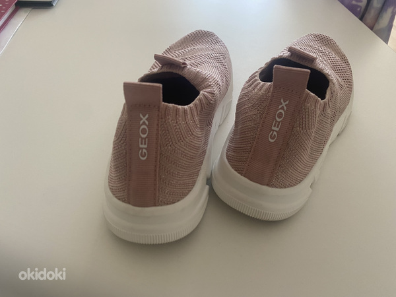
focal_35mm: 26
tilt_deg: -44.6
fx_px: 297
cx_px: 198
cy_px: 148
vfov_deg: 53.1
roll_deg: -3.5
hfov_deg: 67.3
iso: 125
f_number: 1.8
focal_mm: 4.25
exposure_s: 1/83
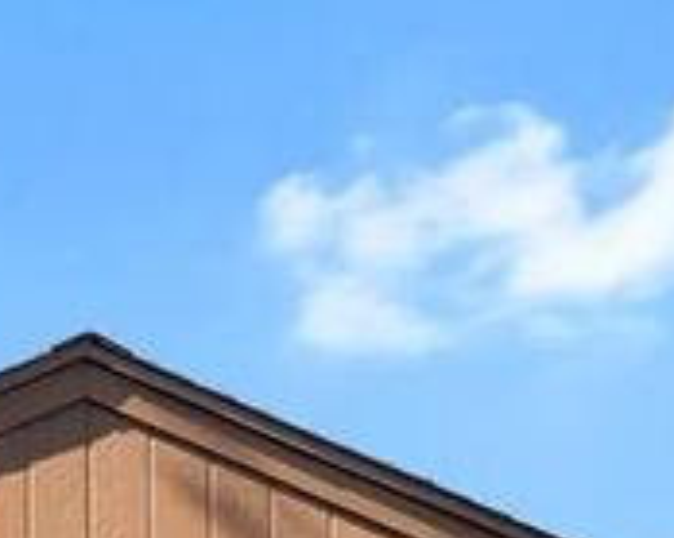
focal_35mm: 94
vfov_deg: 13.4
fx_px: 1874
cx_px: -430
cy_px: 1151
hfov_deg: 17.6
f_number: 8
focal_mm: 17
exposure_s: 1/20
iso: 250
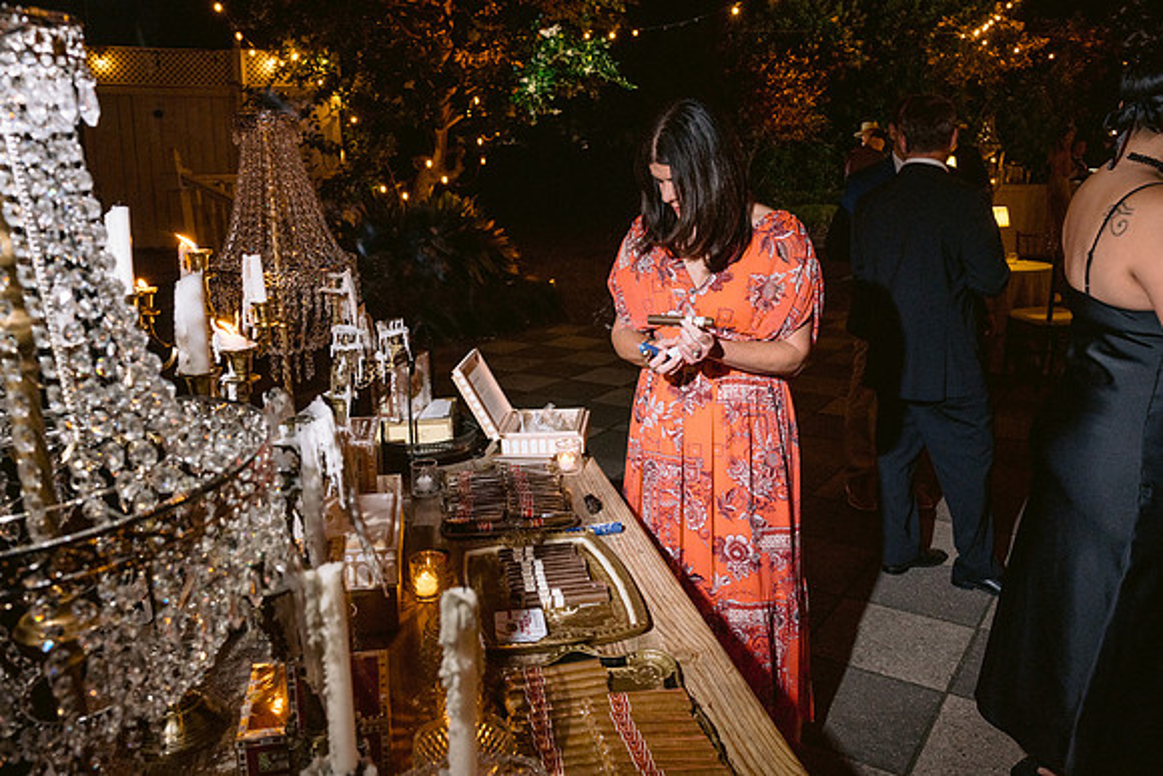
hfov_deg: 65.5
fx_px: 905
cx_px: 582
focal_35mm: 28
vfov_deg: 46.4
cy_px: 388
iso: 800
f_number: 5.6
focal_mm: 28
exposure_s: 1/80
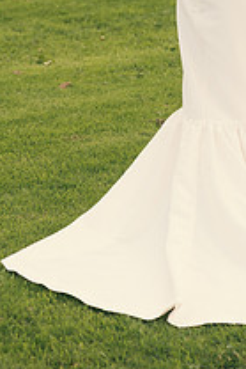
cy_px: -21
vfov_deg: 11.7
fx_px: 1770
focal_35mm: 173
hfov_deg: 7.9
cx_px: 207
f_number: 3.5
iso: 125
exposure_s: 1/320
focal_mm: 80
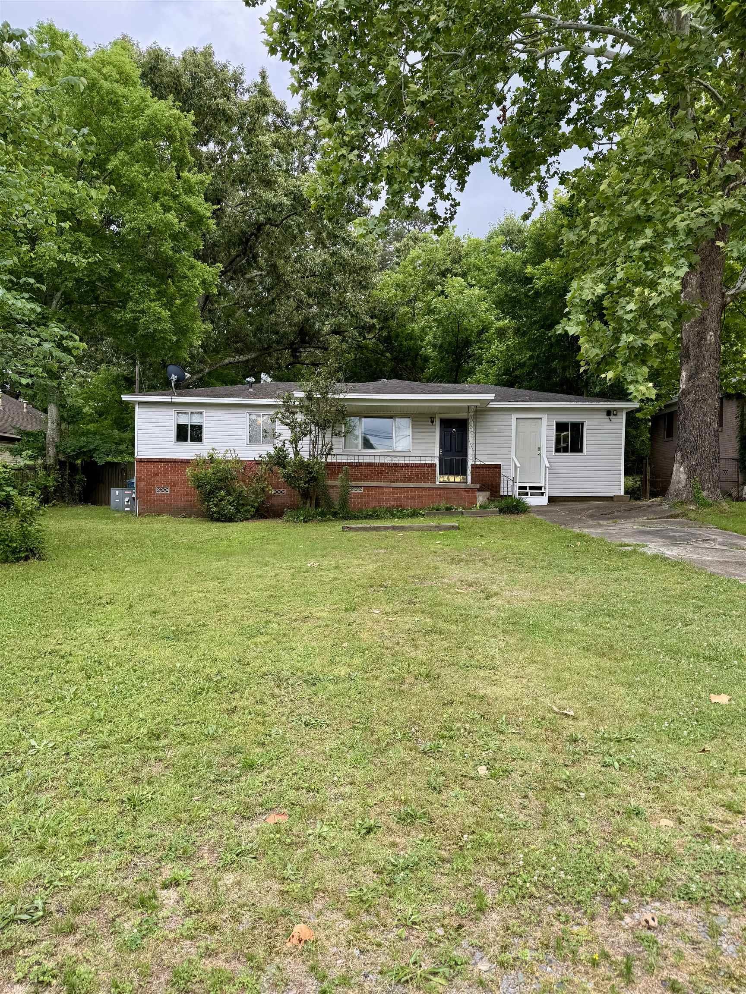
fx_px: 690
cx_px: 373
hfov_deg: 56.8
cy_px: 497
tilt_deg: +0.4
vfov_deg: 71.6
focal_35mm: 24
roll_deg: -0.2
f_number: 1.78
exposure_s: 1/506
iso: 80
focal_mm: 6.76
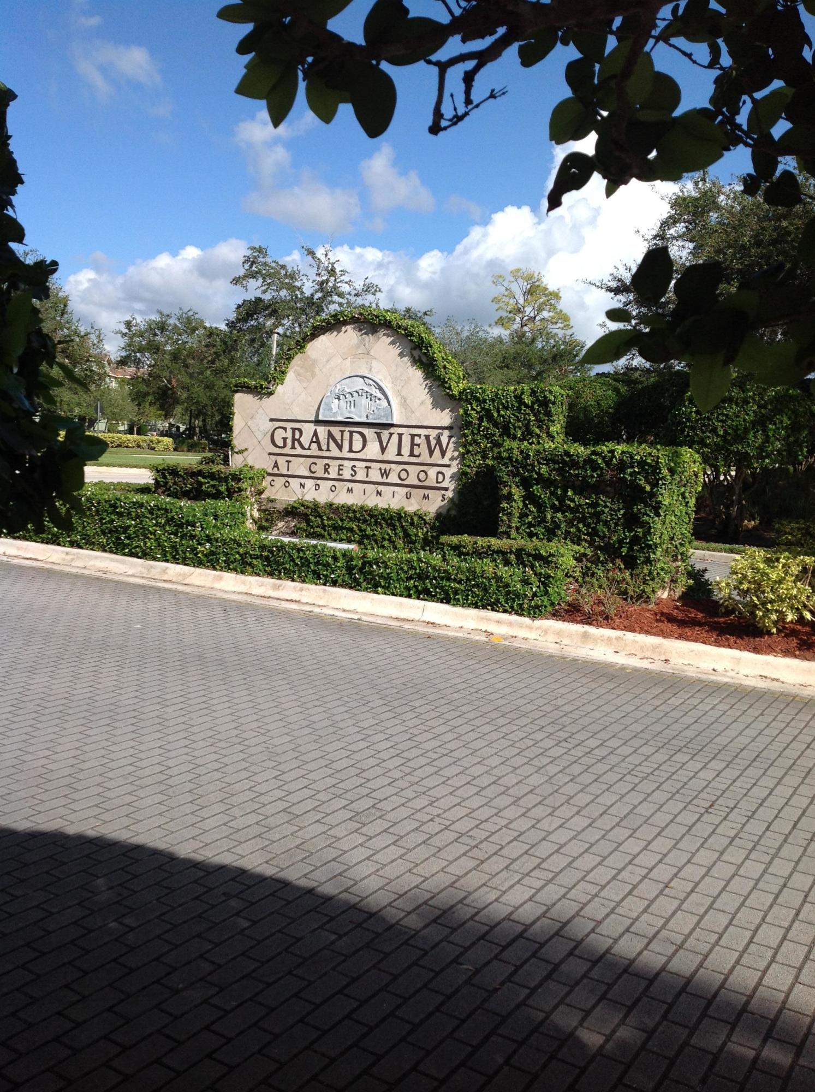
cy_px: 546
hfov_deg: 40.6
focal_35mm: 35
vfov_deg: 52.7
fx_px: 1102
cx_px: 408
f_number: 2.4
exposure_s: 1/2016
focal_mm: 4.28
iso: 50
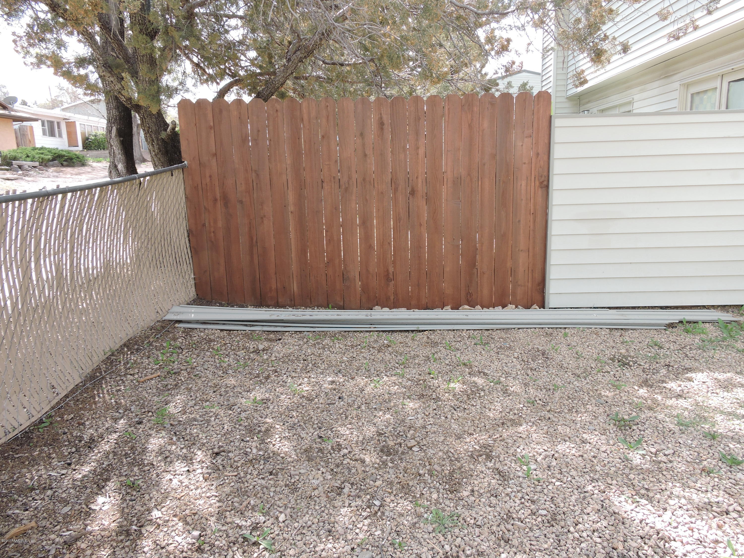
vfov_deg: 56.8
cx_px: 372
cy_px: 279
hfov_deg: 71.6
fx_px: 516
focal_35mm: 24
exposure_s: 1/200
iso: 100
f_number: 3.3
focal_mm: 4.3
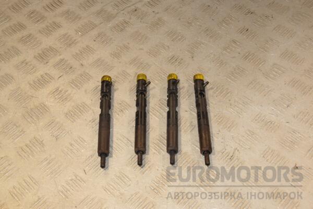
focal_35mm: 51
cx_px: 156
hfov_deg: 38.9
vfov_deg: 26.5
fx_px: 443
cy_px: 104
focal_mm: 34
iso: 800
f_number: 9
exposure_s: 1/200
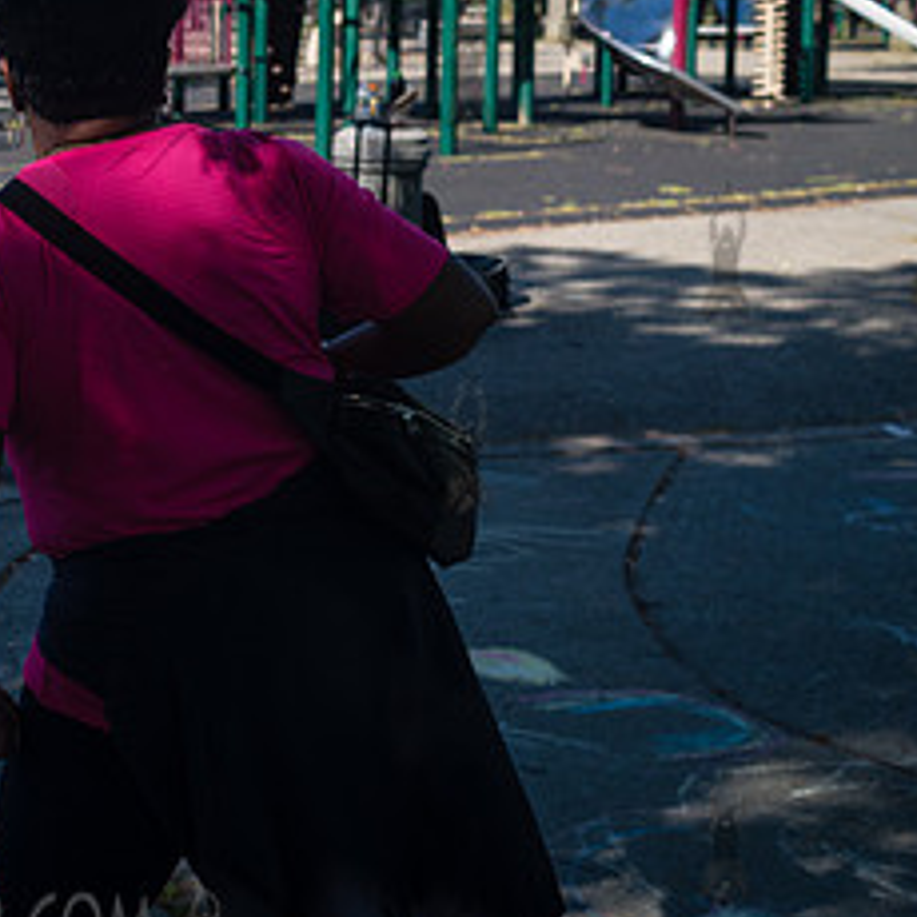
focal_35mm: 75
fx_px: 2248
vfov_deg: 22.9
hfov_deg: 22.0
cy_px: 249
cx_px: -48
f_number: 4.5
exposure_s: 1/1250
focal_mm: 35
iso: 200
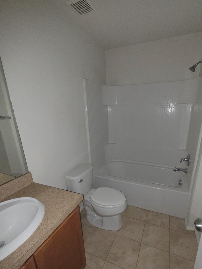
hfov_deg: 81.3
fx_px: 117
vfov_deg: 97.8
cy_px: 149
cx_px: 115
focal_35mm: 15
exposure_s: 1/32.8
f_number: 2.2
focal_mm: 2.2
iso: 320
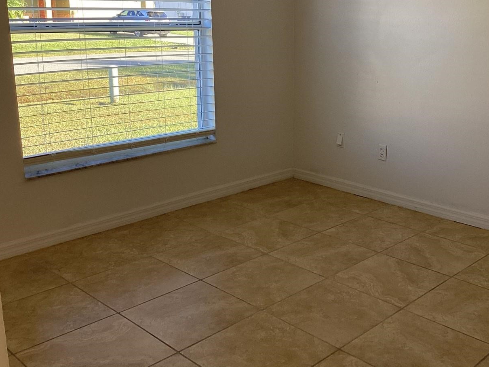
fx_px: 579
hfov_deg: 45.4
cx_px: 306
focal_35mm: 41
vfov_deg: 35.0
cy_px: 146
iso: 64
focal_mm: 3.3
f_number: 2.4
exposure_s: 1/120
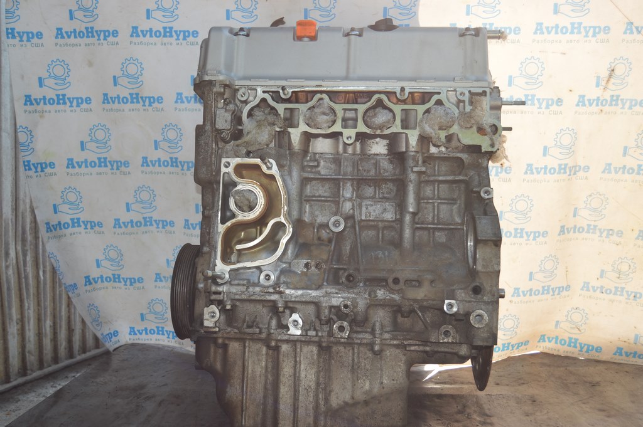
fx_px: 616
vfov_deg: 38.3
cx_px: 322
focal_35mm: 34
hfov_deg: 55.1
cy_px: 214
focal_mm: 23
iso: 100
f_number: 5
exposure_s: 1/200
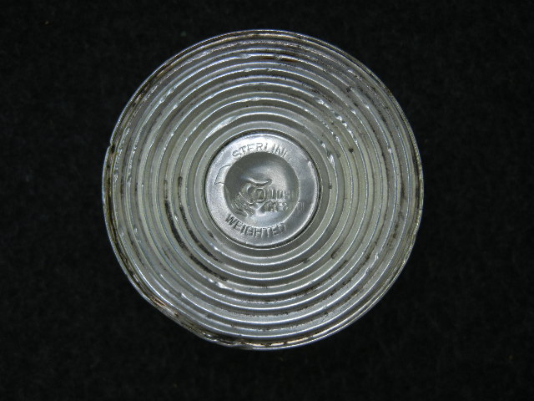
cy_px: 200
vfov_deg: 28.0
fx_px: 802
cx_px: 267
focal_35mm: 52
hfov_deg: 36.8
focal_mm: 9.3
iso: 200
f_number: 3.9
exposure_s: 1/30
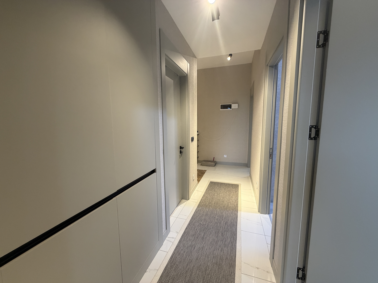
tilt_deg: -6.6
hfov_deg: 102.1
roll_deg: +0.7
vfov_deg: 85.7
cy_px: 142
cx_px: 189
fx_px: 153
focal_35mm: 14
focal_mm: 2.22
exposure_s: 1/100
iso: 250
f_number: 2.2
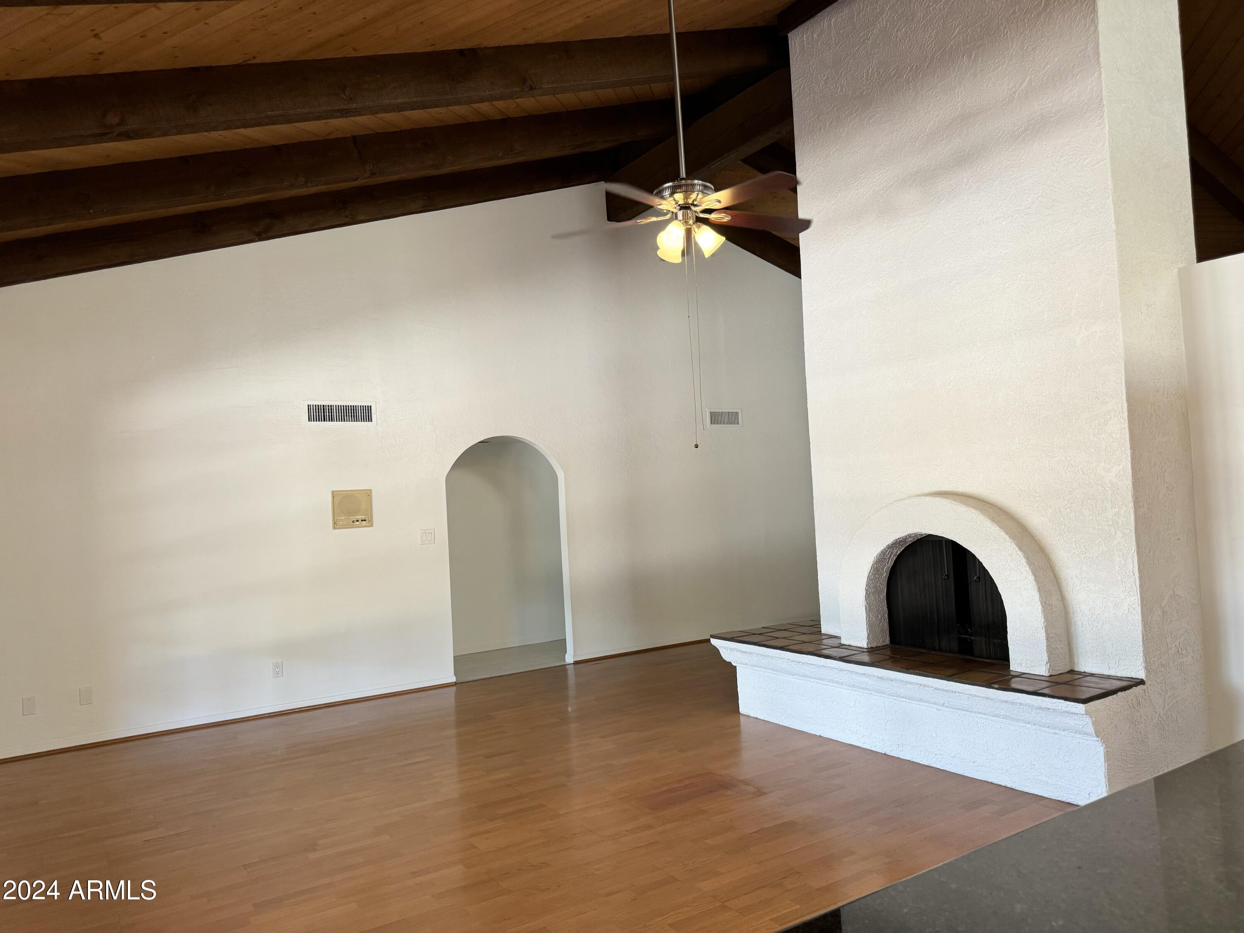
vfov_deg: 56.8
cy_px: 466
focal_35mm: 24
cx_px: 622
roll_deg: +2.9
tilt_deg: +0.9
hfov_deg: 71.6
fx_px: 862
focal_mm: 6.76
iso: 160
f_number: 1.78
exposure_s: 1/120
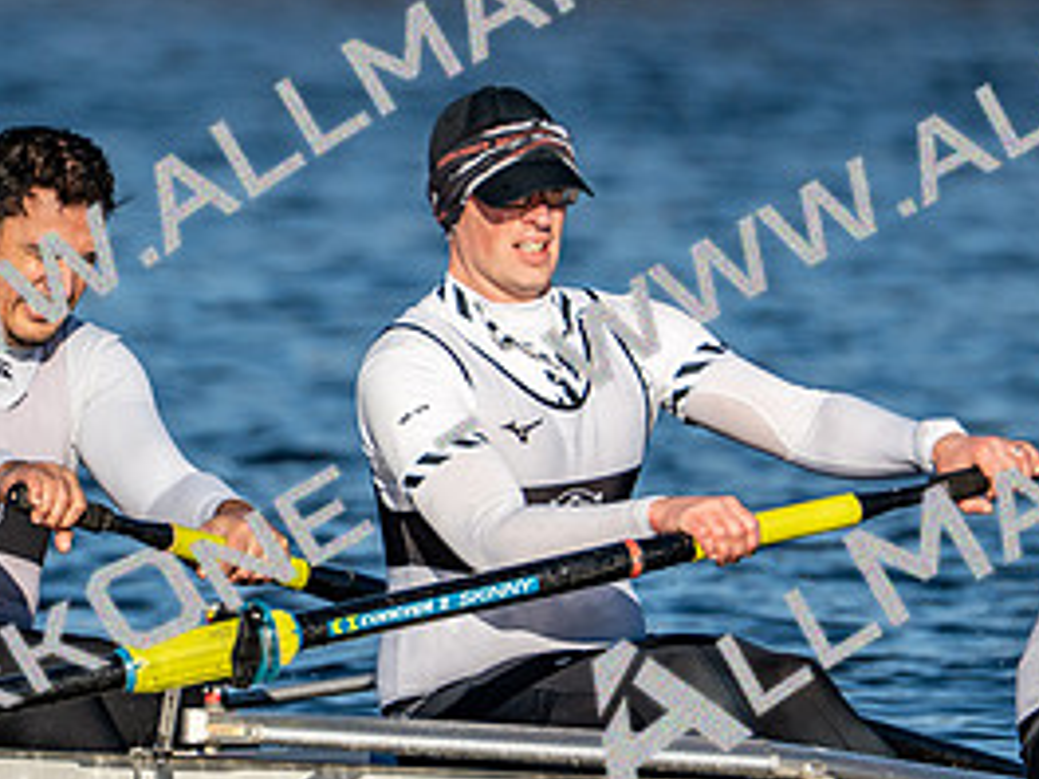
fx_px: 38089
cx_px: 256
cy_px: 454
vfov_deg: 1.2
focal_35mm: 1269
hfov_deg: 1.6
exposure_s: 1/2000
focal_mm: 600
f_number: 6.3
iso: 320
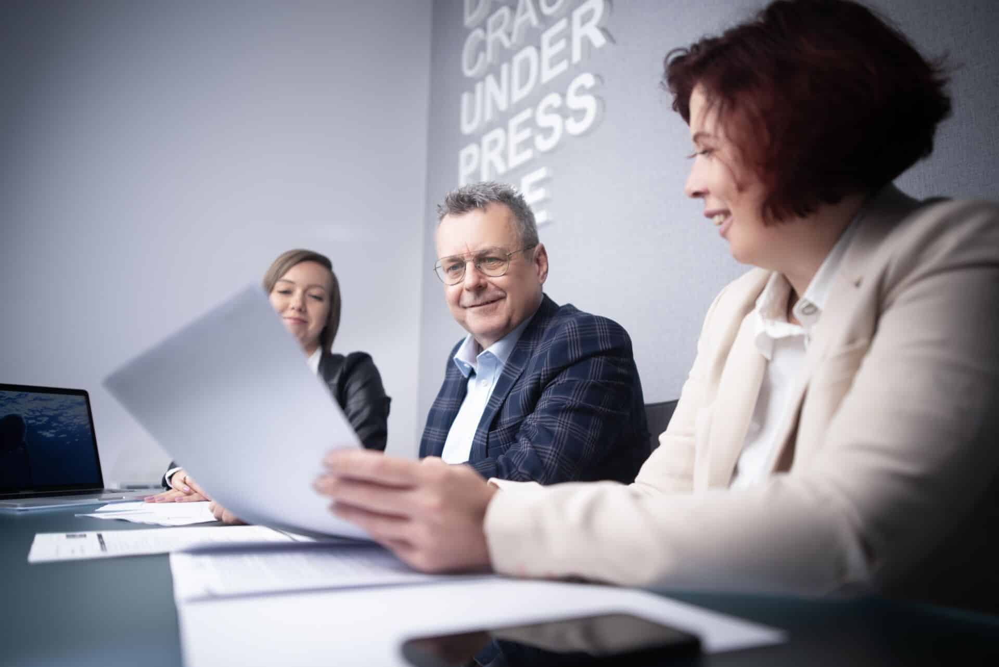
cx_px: 500
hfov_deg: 69.4
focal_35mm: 26
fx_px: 722
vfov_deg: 49.6
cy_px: 334
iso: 160
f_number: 2
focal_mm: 26
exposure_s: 1/100
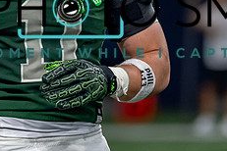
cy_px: -25
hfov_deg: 2.8
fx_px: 4653
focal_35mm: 738
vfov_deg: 1.9
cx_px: 46
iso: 1250
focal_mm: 200
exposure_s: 1/1000
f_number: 2.8
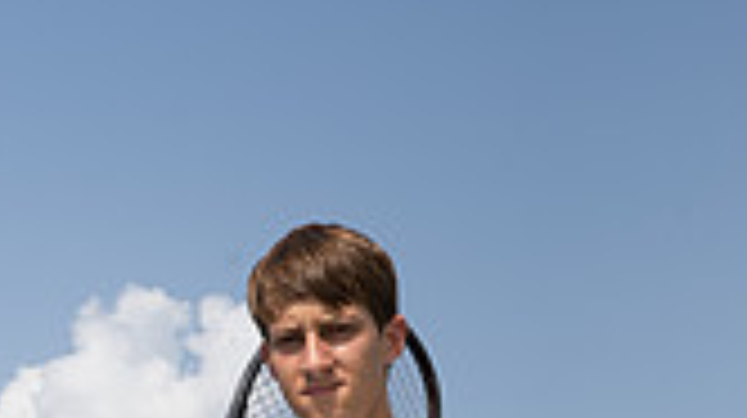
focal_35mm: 131
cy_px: 1002
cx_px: 468
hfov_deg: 16.4
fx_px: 2592
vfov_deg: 8.4
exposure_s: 1/250
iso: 100
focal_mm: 46
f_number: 10
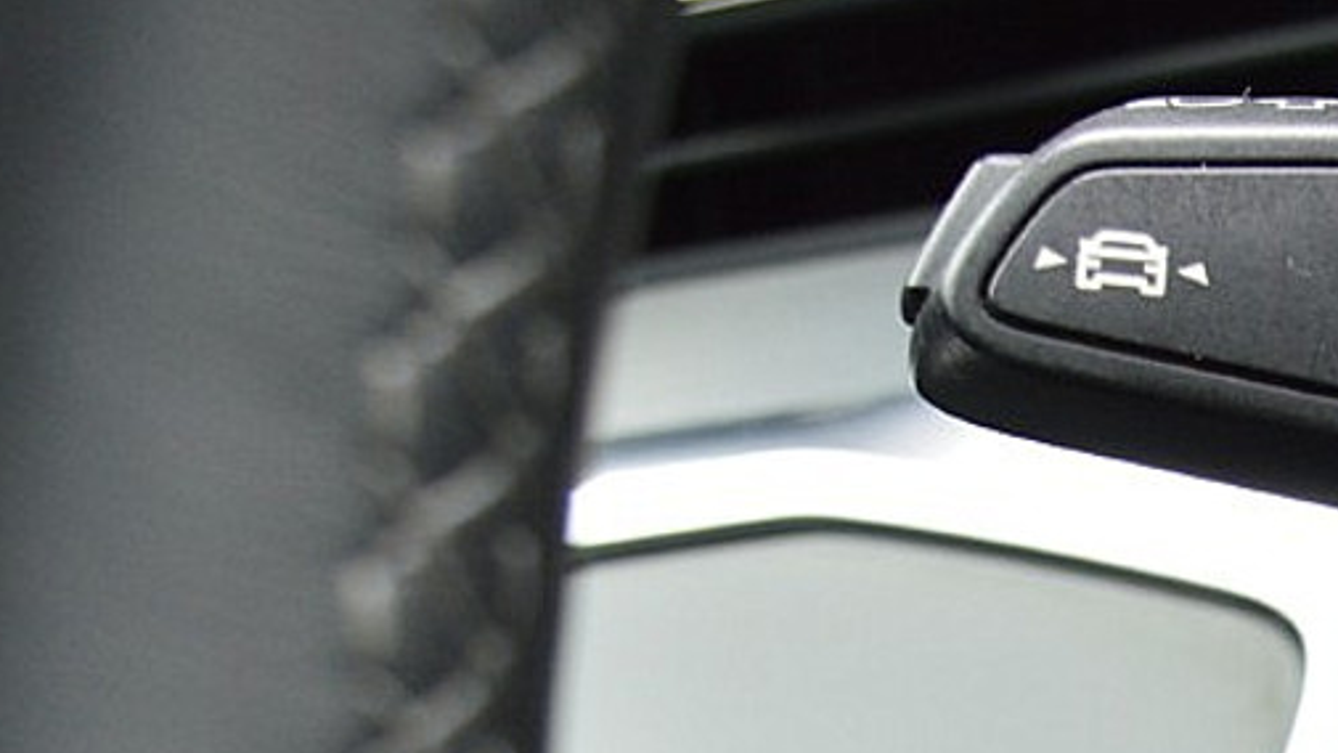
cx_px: 1645
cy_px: 1103
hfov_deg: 17.3
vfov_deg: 10.0
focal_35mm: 117
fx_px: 4167
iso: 800
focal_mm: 27
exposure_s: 1/60
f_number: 5.6
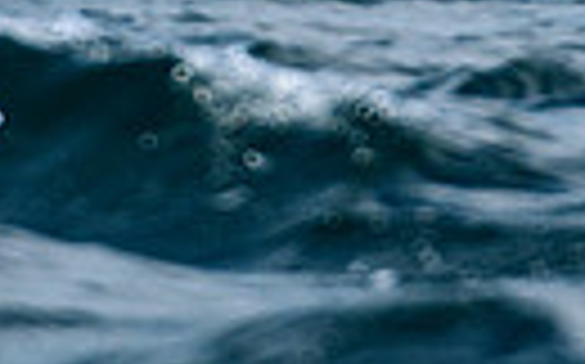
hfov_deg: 0.7
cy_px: -342
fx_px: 51372
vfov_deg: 0.4
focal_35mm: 3225
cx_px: 258
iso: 400
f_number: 5
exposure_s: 1/3200
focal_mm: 400
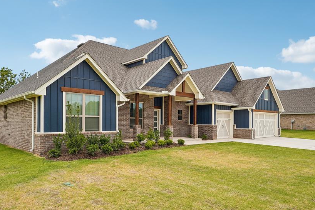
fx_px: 222
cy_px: 96
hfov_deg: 70.4
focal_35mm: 25
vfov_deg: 50.6
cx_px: 137
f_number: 8
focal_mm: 20.3
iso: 100
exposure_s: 1/160
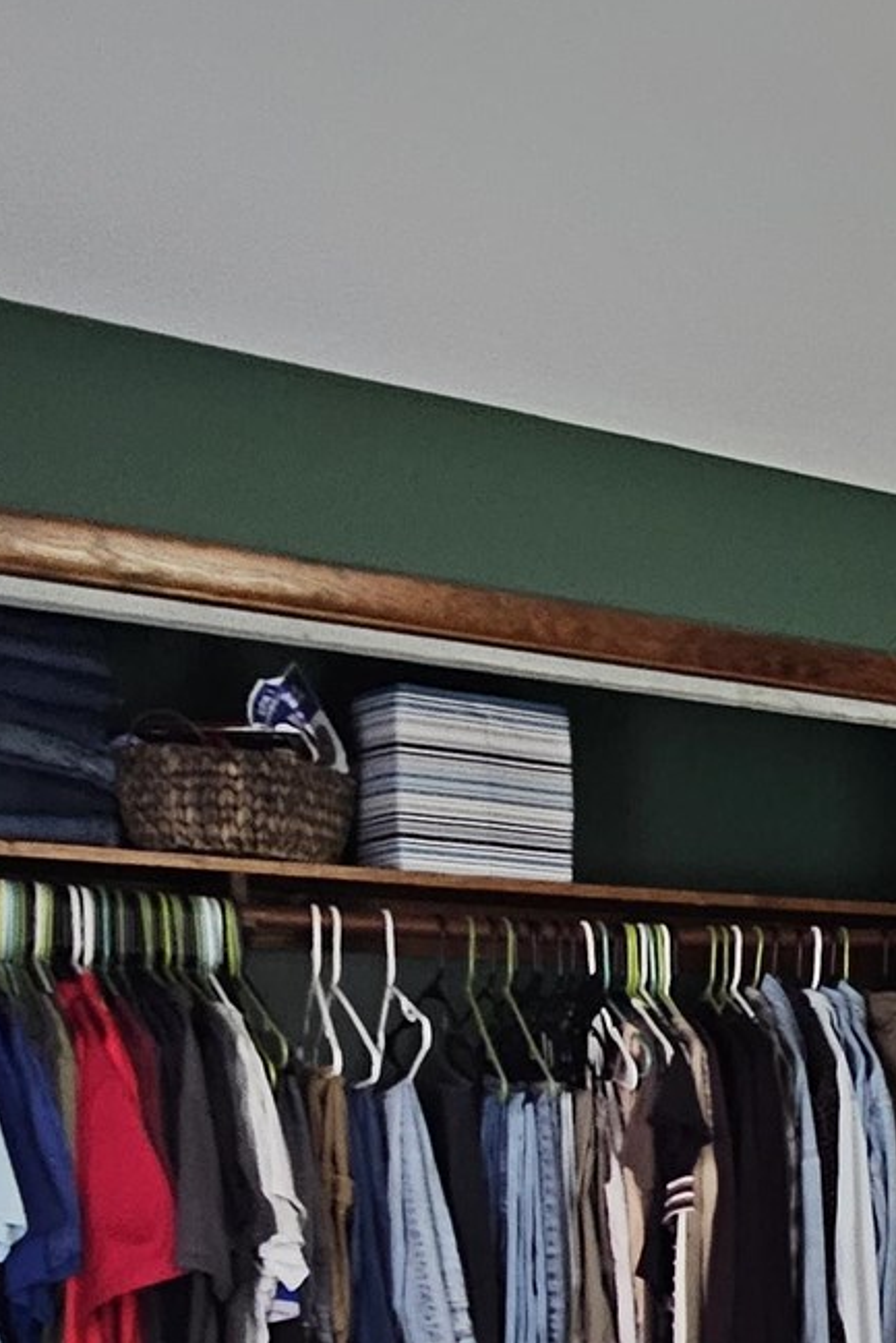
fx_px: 1791
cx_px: 1148
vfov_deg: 37.4
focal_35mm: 48
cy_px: 1295
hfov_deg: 24.6
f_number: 2.2
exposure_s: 1/30
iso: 400
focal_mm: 2.2
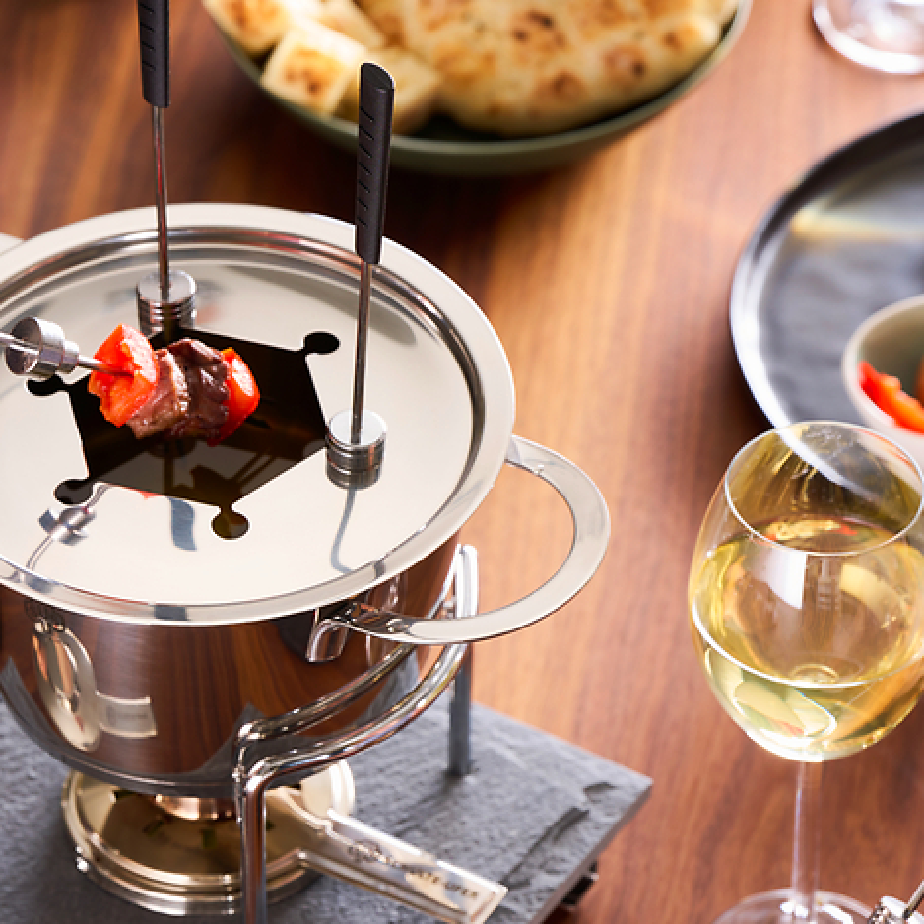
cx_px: 177
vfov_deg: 7.0
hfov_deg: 7.0
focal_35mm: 250
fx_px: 7550
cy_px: 603
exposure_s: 1/125
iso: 32
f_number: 5
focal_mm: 115
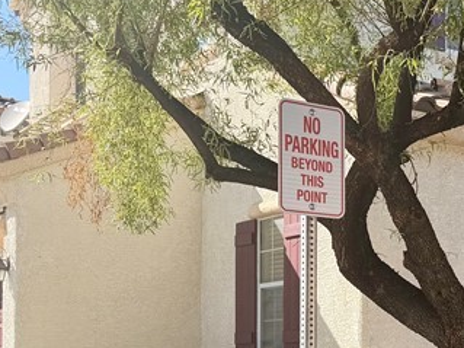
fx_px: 1032
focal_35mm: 77
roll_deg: +0.2
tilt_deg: +1.9
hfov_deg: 24.0
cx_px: 489
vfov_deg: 18.7
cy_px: 331
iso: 80
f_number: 1.78
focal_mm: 6.76
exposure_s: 1/2445
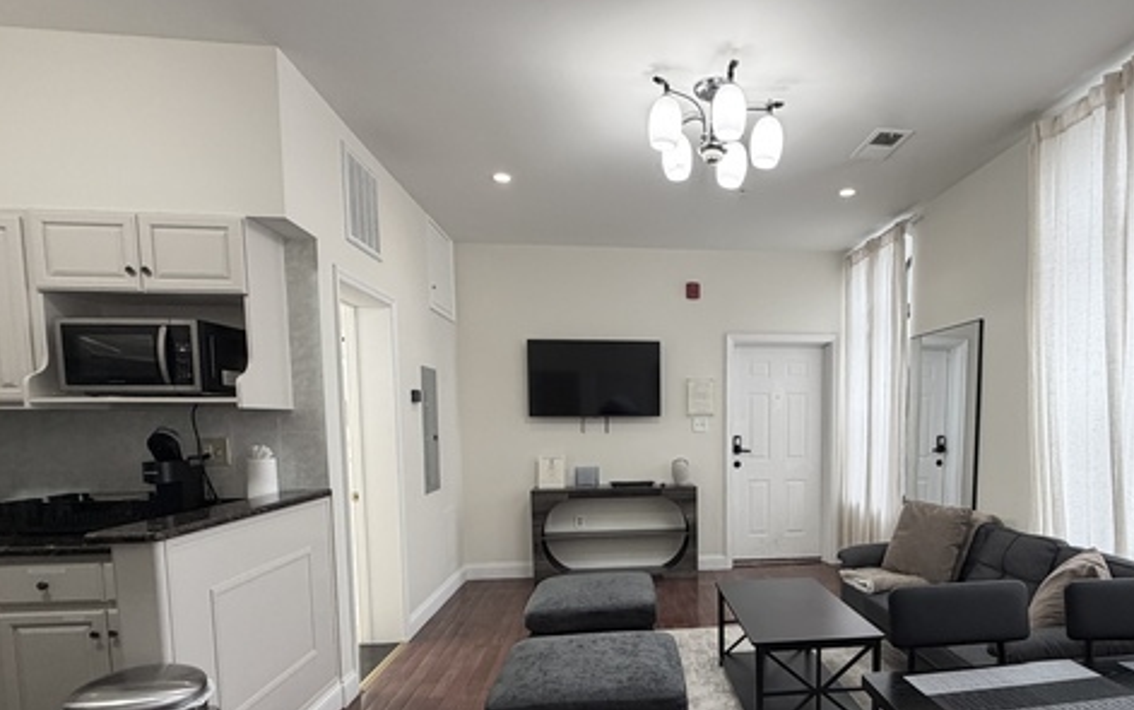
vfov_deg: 56.0
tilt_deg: -5.3
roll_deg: +1.1
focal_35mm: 21
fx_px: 649
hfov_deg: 80.9
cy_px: 479
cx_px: 699
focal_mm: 2.22
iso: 200
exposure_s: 1/120
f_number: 2.2
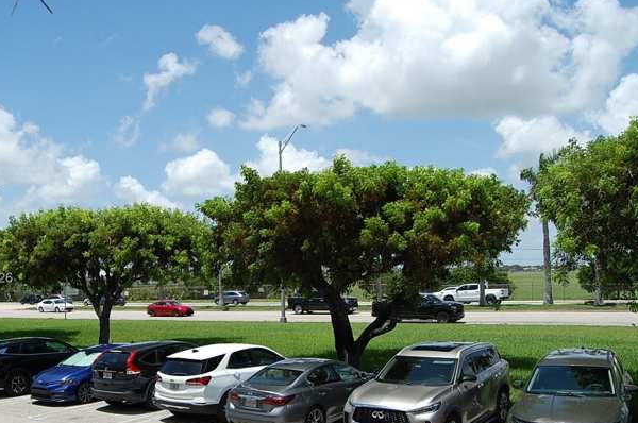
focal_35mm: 36
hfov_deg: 53.0
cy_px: 279
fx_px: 637
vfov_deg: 36.4
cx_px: 268
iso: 200
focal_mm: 18
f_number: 9
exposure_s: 1/320
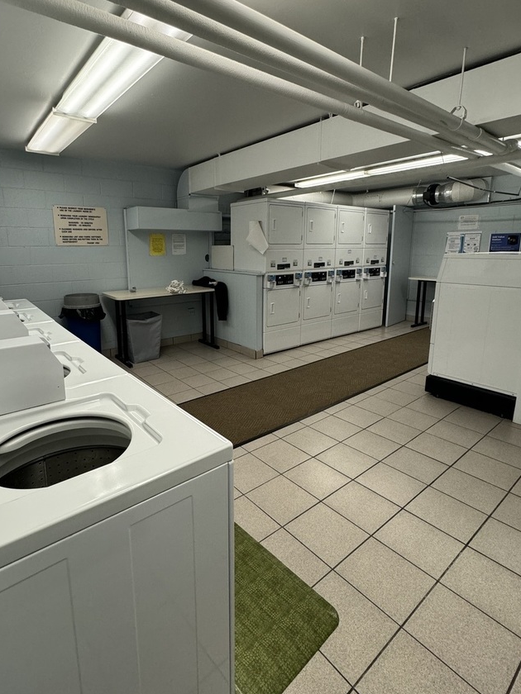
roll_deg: +0.9
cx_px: 227
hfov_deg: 71.3
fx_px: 361
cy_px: 313
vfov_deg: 87.5
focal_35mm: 18
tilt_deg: -10.5
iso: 200
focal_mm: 2.22
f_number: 2.2
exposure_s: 1/120
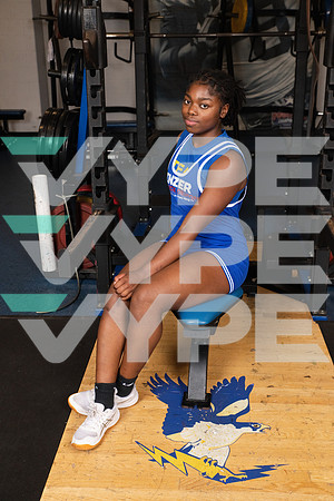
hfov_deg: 29.2
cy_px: 250
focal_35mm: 46
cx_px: 167
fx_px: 640
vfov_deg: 42.7
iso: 800
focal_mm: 46
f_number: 7.1
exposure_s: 1/250
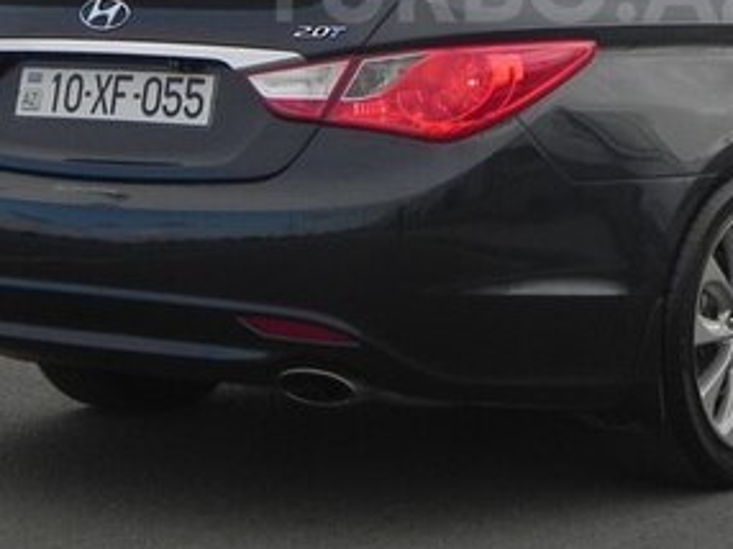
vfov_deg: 10.9
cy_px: -17
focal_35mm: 134
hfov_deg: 14.7
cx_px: 518
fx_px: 2835
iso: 160
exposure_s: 1/237
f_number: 6.3
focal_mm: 10.3
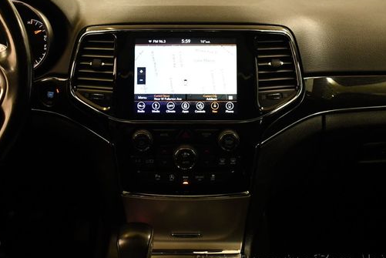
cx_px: 185
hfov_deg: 42.7
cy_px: 109
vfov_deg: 29.3
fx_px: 494
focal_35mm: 46
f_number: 3.5
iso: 1600
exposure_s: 1/125
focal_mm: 18
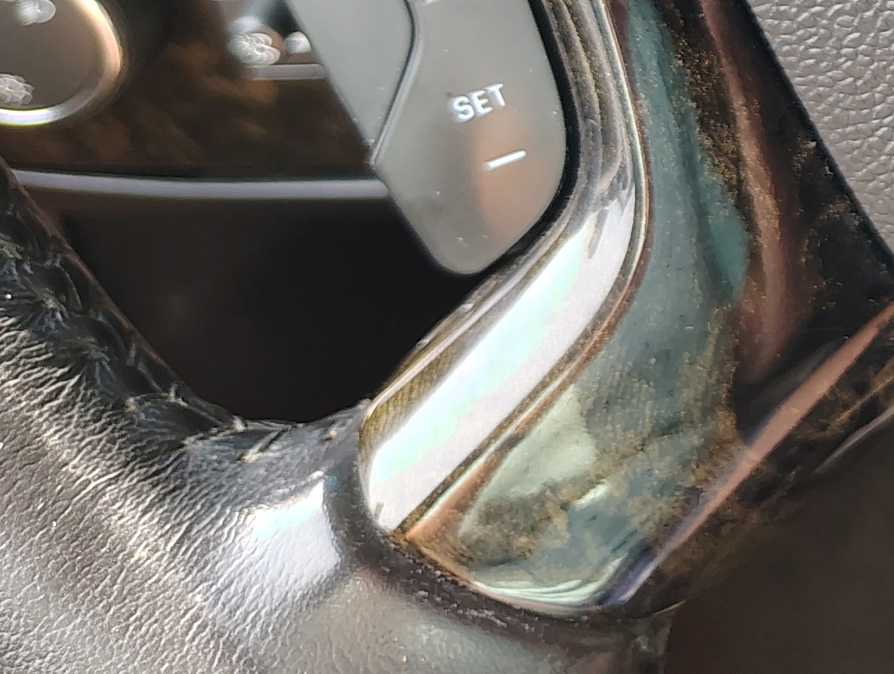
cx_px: 1357
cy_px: -243
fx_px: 1966
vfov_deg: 17.9
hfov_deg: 21.4
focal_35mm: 76
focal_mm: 5.56
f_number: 1.8
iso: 359
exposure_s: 1/120
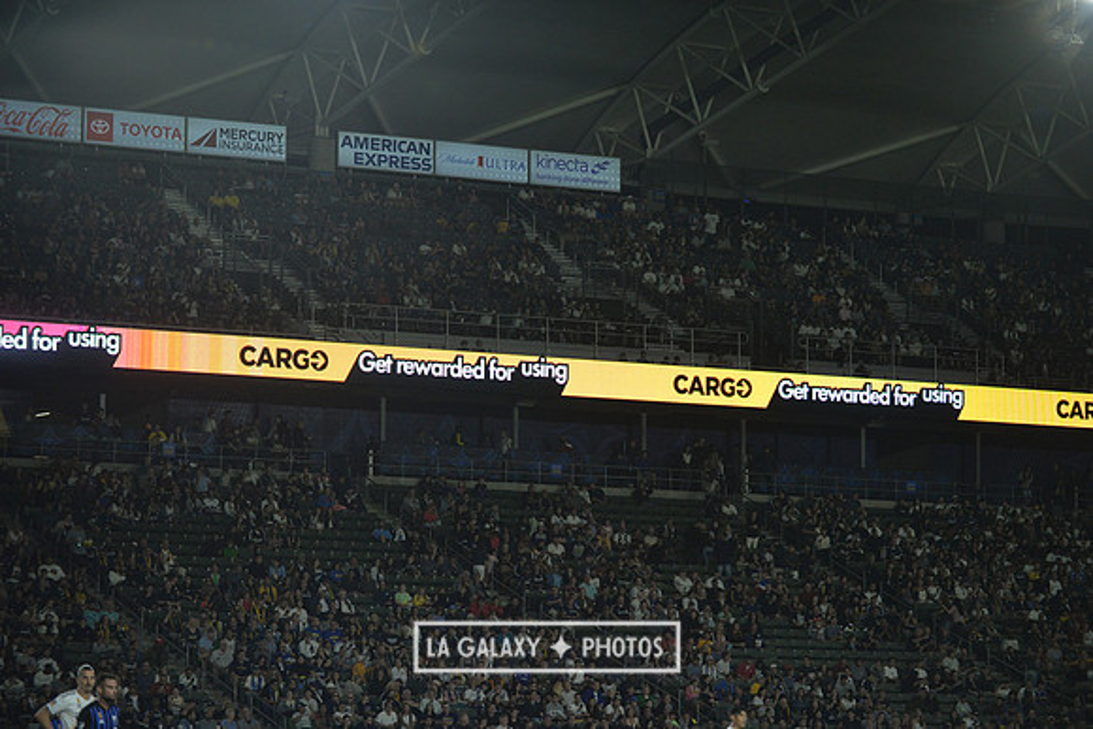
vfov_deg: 10.2
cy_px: 364
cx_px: 546
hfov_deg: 15.2
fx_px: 4100
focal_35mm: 135
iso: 1600
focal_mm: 135
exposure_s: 1/2000
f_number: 2.8
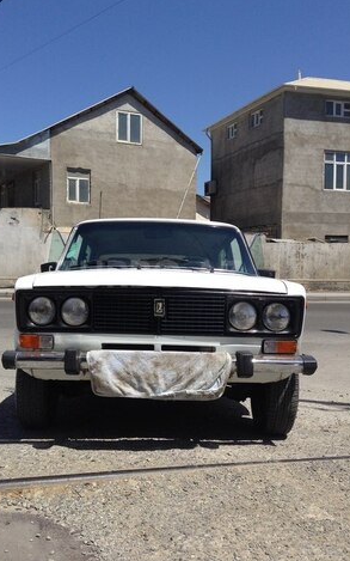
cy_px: 274
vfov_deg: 52.7
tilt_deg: +1.4
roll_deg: -0.5
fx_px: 565
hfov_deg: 34.4
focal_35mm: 37
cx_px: 149
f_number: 2.4
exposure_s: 1/1938
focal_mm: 4.12
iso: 50
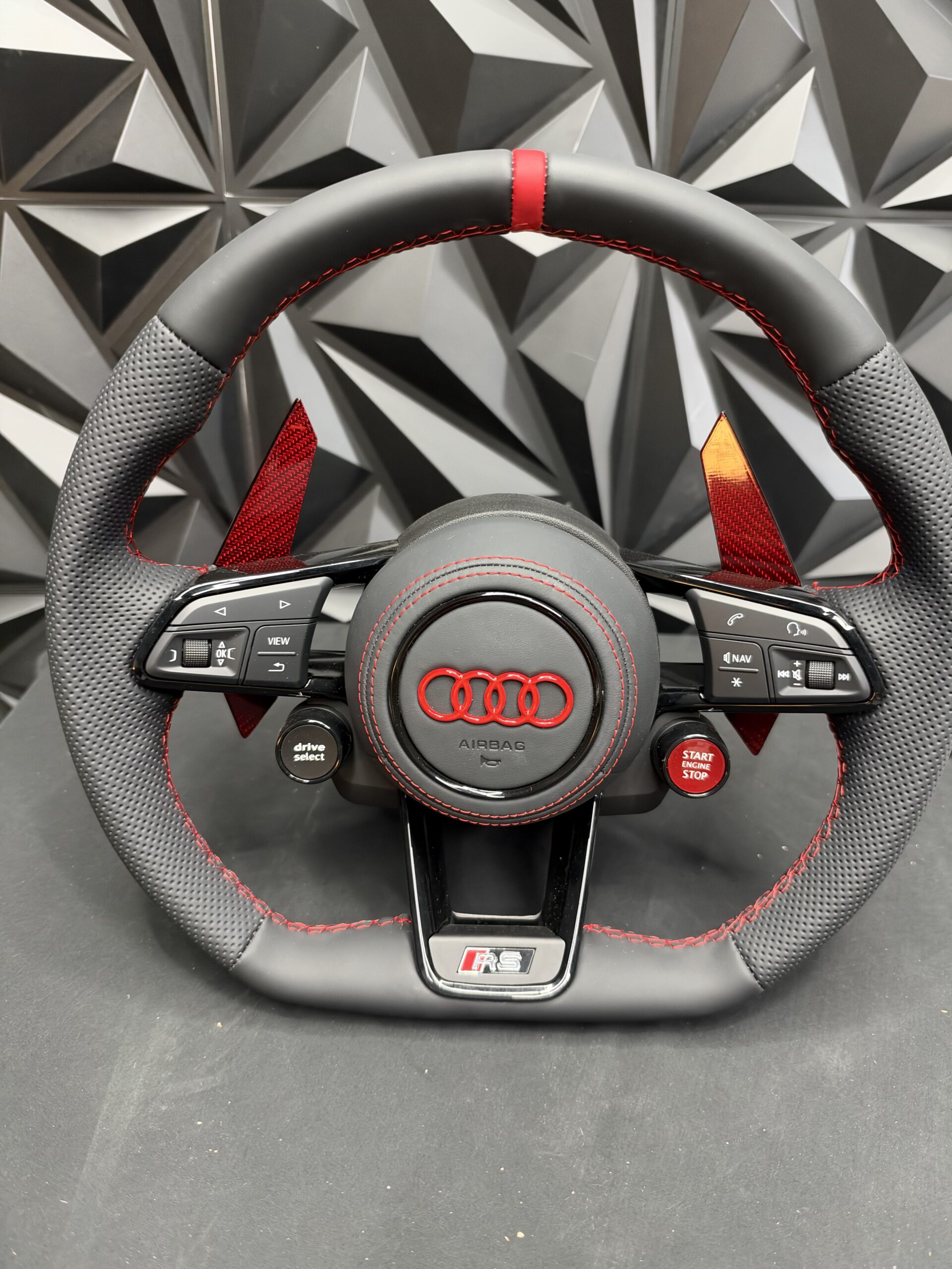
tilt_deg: -28.7
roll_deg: -1.7
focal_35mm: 24
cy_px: 634
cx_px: 476
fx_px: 880
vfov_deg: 71.6
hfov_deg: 56.8
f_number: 1.48
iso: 500
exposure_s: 1/33
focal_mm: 6.93
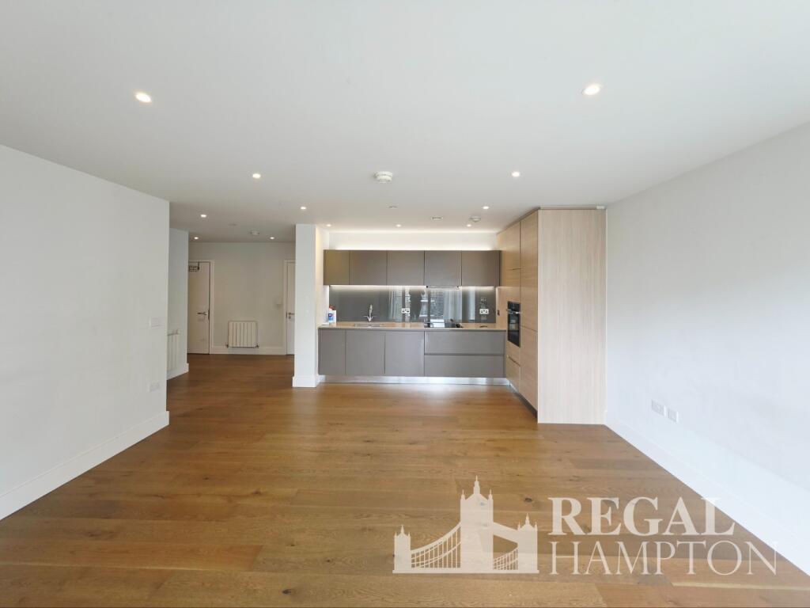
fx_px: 304
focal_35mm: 13
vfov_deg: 89.9
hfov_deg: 106.2
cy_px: 304
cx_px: 405
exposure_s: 1/101
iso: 80
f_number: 1.9
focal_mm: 2.2
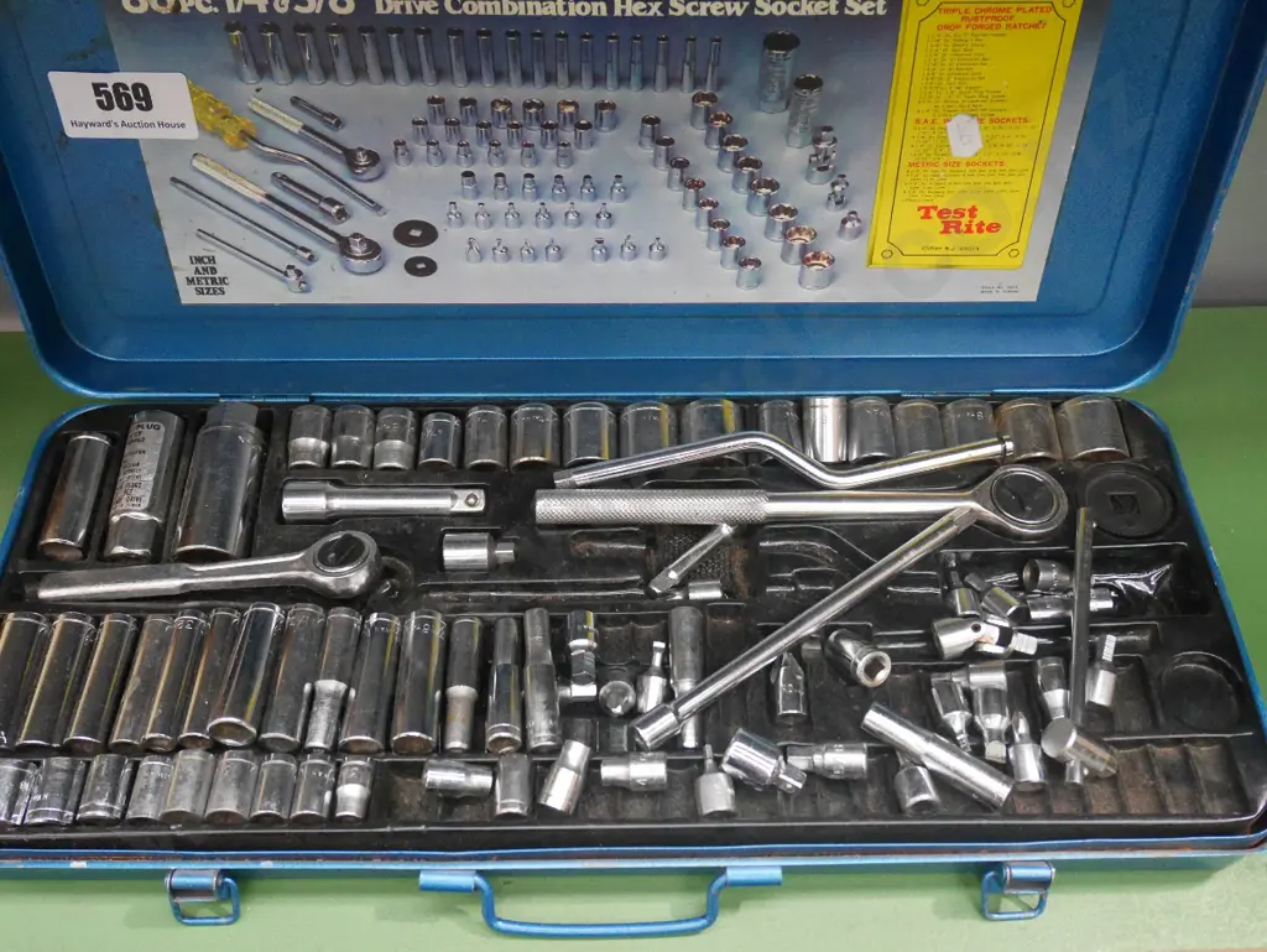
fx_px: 1245
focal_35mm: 34
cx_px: 634
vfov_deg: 41.8
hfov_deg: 53.9
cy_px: 476
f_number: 4
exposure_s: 1/40
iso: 3200
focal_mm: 17
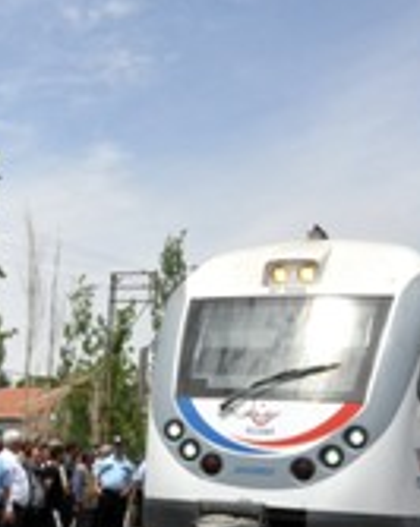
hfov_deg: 20.9
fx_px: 1059
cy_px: 388
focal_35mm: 68
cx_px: -88
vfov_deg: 27.6
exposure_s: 1/1000
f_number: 16
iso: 2500
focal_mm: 18
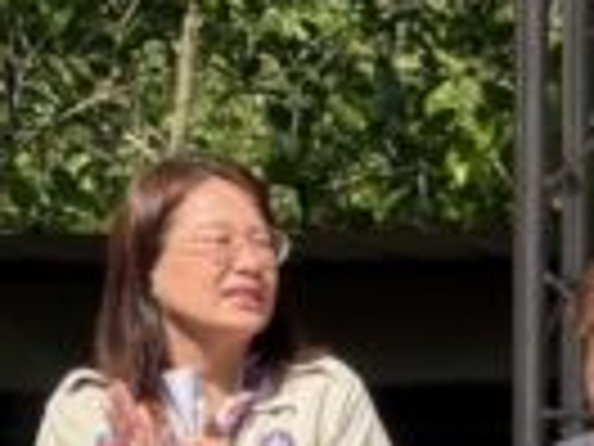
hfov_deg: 3.4
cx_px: 1570
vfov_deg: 2.6
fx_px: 9987
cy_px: 414
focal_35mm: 582
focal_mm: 16.89
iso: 40
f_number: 2.8
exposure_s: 1/638
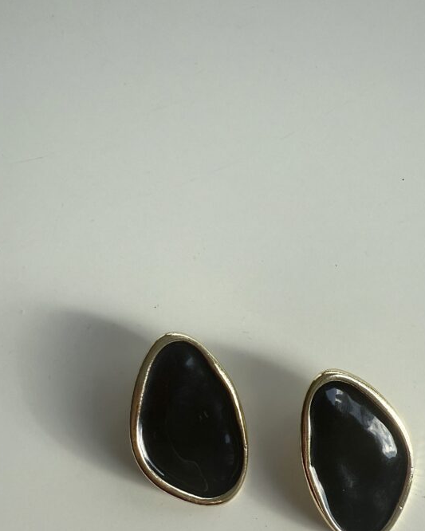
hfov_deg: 40.6
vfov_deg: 50.1
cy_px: 304
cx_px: 284
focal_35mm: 36
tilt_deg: -82.0
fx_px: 566
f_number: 2.2
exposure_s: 1/309
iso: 40
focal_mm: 2.22
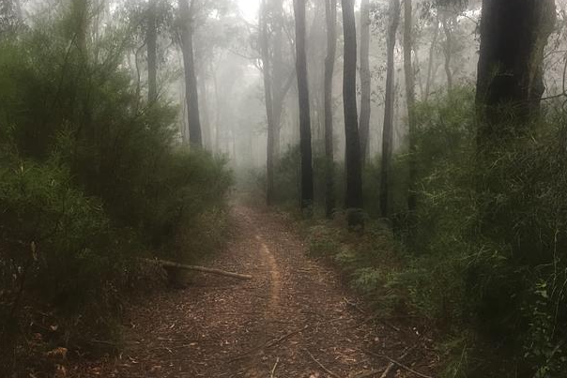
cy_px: 162
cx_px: 286
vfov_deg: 42.2
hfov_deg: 60.3
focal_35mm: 31
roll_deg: +2.7
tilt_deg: -7.9
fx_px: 488
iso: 64
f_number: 2.2
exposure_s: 1/33
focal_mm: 4.15
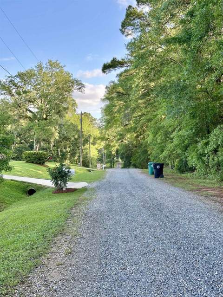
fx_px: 412
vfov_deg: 39.7
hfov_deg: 30.3
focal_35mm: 48
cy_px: 148
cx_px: 112
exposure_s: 1/450
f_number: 1.78
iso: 64
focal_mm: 6.86
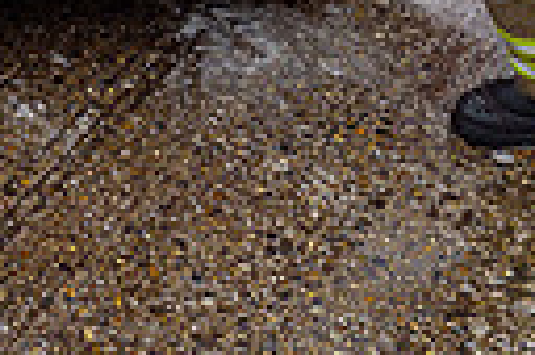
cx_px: 38
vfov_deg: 10.8
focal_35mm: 113
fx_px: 1677
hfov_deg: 17.8
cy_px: -416
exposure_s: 1/250
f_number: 4.5
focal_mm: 12
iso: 200
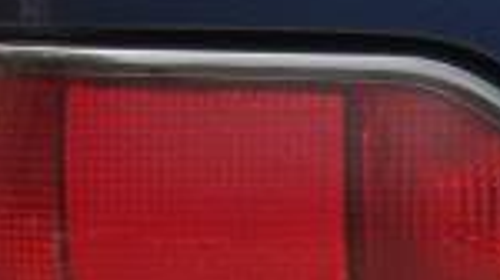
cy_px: 227
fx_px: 2702
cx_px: 1110
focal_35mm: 204
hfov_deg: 9.6
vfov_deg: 5.9
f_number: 2.8
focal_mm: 5.8
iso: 100
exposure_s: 1/320
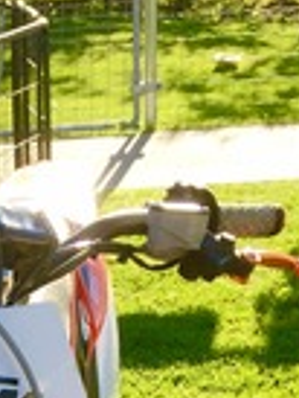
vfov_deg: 13.5
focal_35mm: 127
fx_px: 1460
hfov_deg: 11.2
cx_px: -171
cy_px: 776
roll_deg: +8.8
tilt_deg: -31.4
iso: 32
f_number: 2.2
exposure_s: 1/476
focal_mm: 4.15
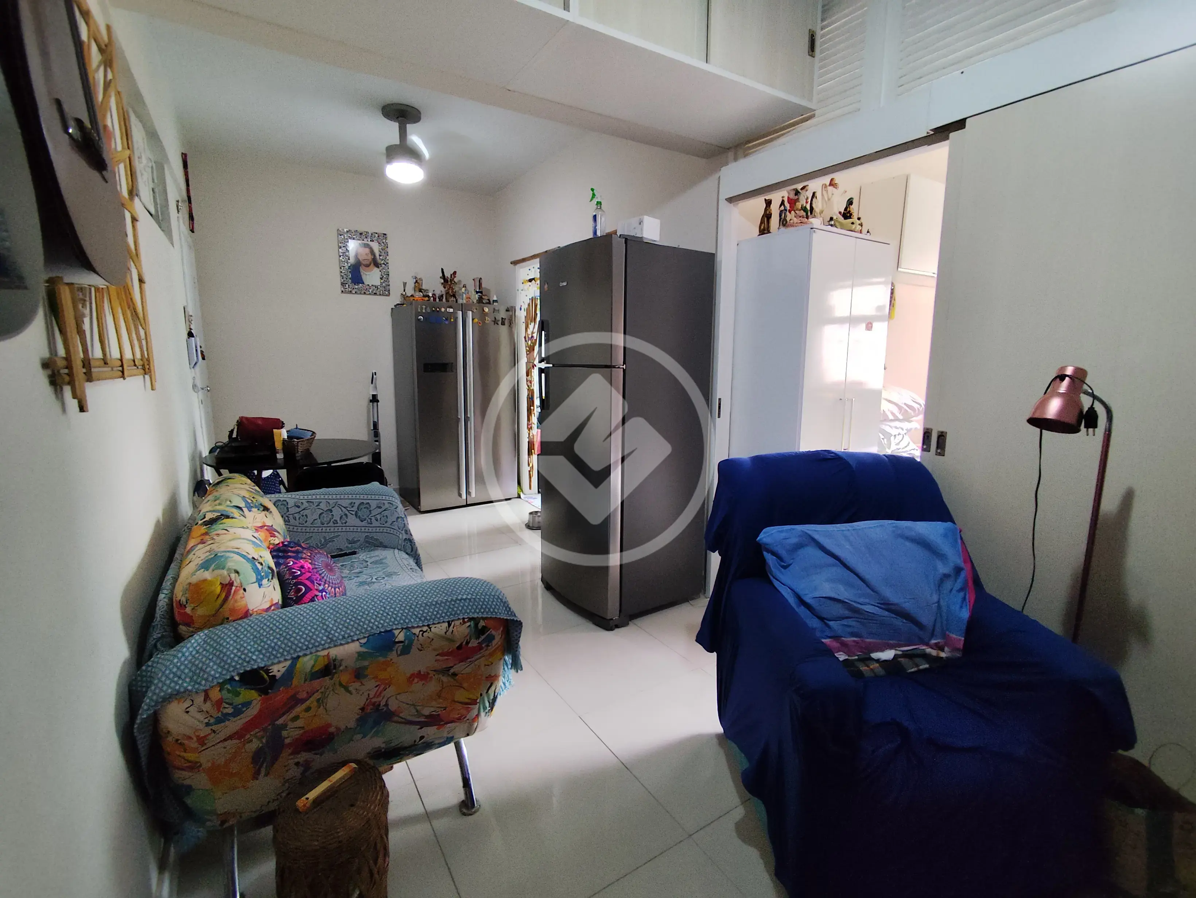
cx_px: 598
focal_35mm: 16
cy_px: 449
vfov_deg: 78.2
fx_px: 553
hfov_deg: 94.5
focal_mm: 1.65
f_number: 2.2
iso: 160
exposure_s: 1/60
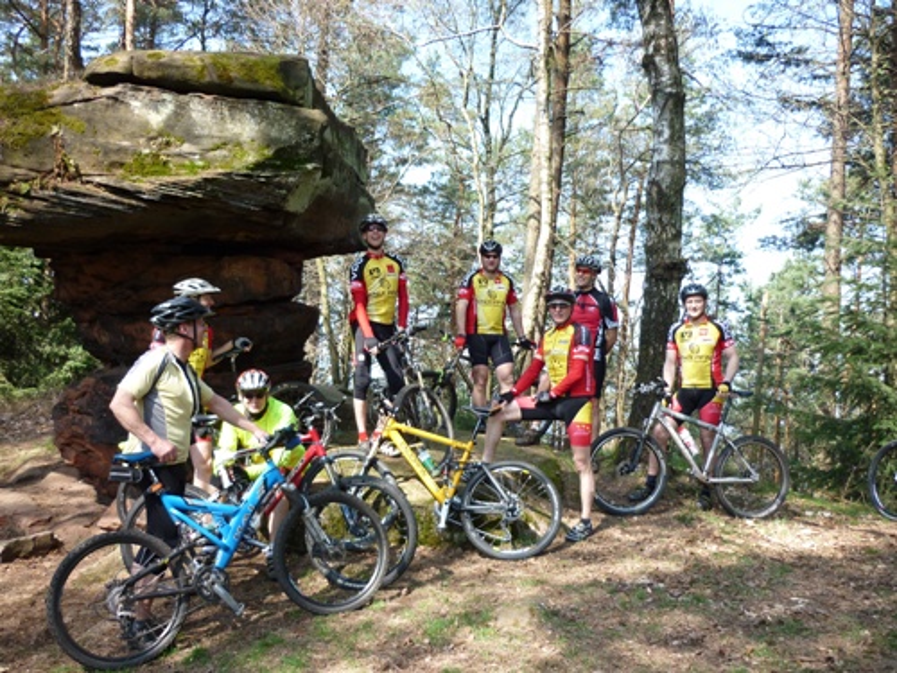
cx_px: 448
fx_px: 855
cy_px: 336
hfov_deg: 55.4
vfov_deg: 42.9
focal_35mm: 33
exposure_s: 1/160
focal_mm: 5.5
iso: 80
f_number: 2.8
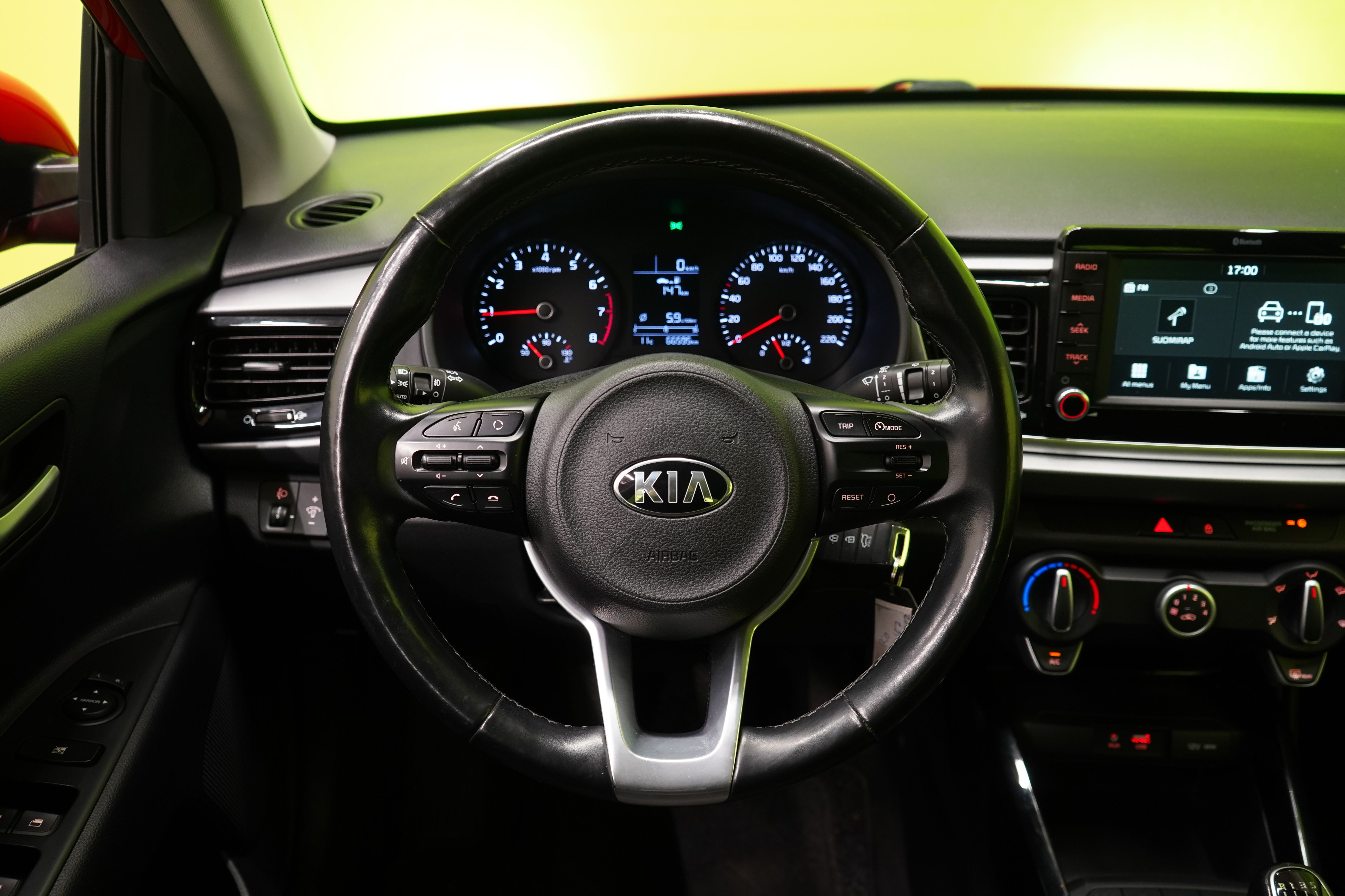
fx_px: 1158
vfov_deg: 42.3
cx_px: 672
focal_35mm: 31
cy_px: 448
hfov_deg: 60.3
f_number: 5
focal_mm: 31
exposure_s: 1/25
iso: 1250
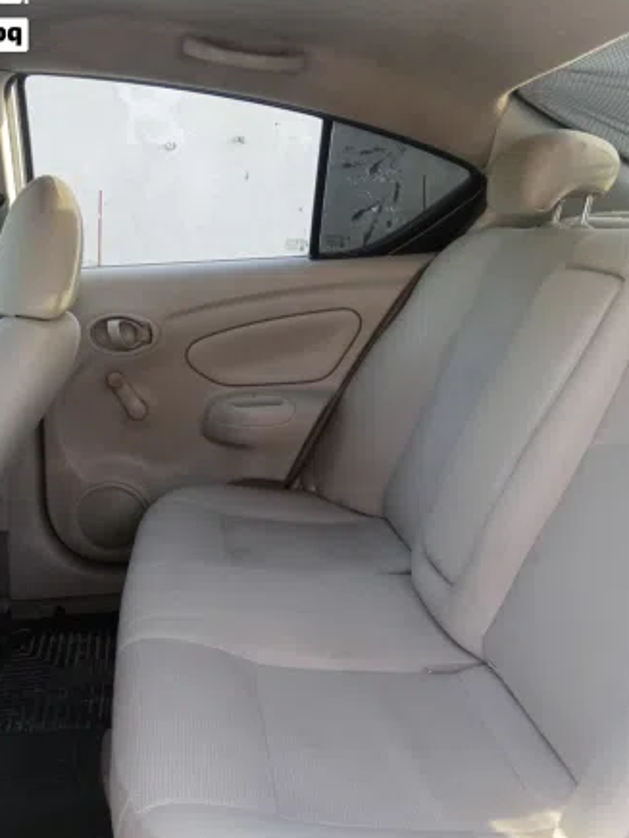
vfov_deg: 55.1
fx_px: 800
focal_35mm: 33
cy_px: 487
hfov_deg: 42.8
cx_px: 265
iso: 200
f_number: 1.8
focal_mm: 3.98
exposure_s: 1/100
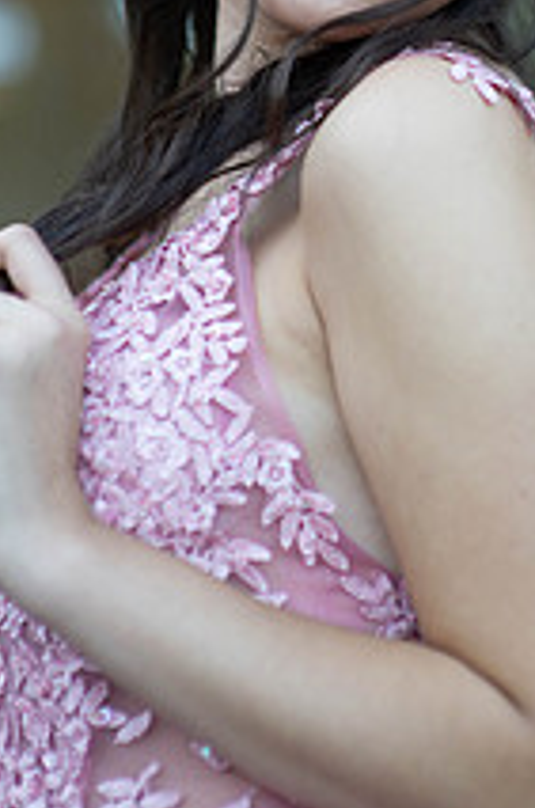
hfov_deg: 7.6
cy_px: -8
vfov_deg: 11.3
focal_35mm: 180
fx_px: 4032
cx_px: 469
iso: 250
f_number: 2
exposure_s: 1/640
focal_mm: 85
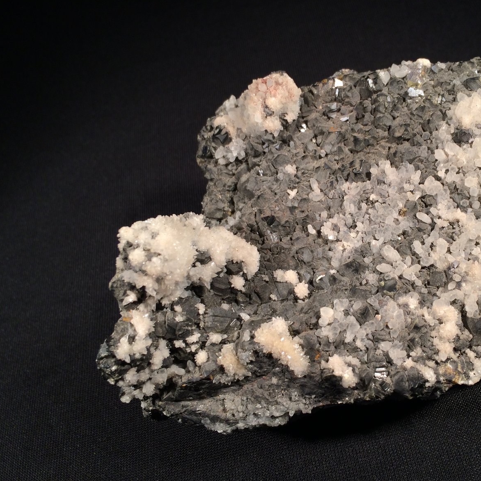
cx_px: 318
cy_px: 242
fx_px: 550
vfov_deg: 47.2
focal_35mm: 35
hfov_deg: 46.5
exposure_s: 1/137
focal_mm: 4.15
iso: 32
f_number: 2.2
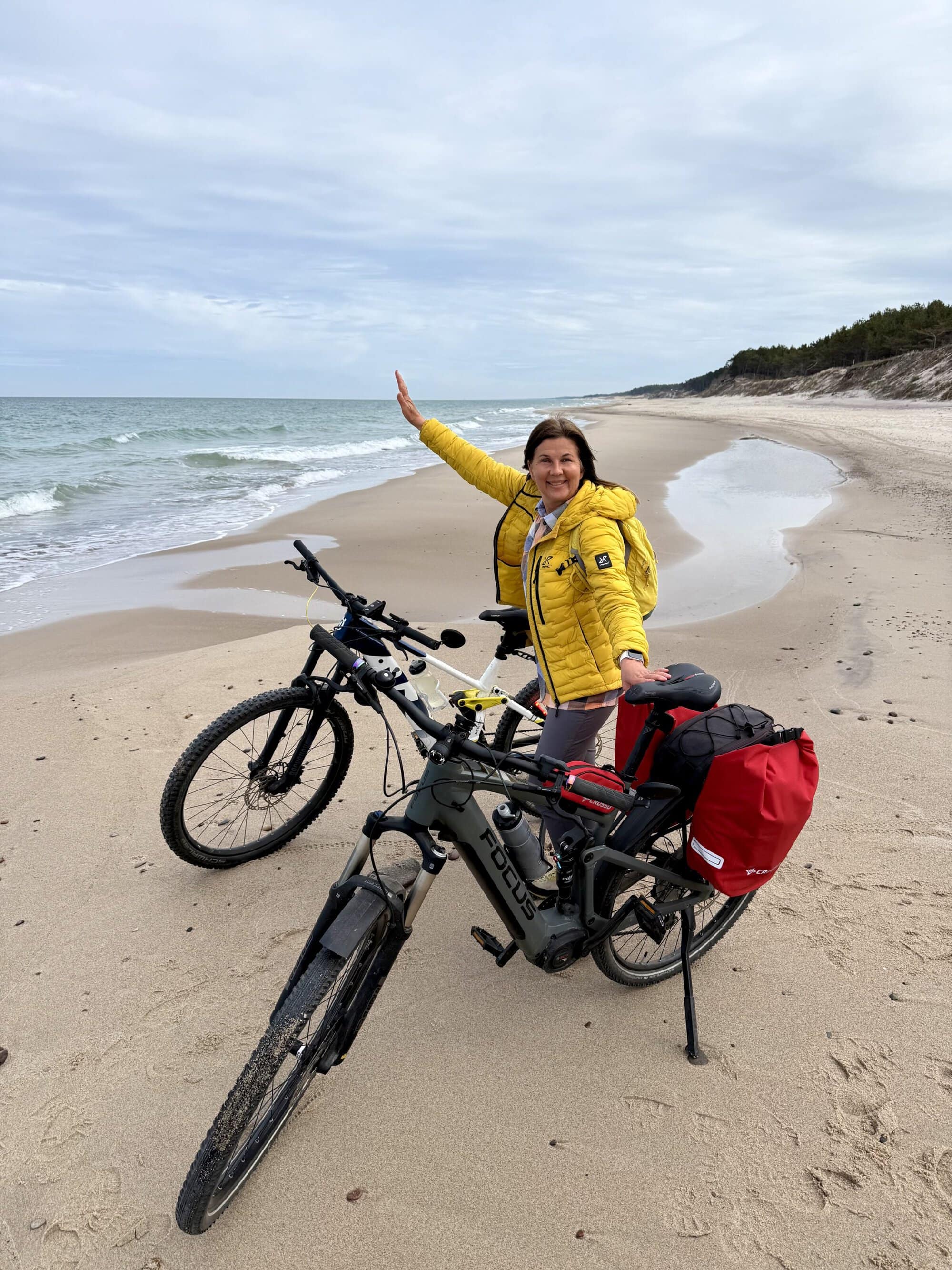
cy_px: 635
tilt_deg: -12.8
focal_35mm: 24
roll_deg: -0.7
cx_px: 476
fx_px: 880
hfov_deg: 56.8
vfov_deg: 71.6
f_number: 1.78
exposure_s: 1/5714
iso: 80
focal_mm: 6.76
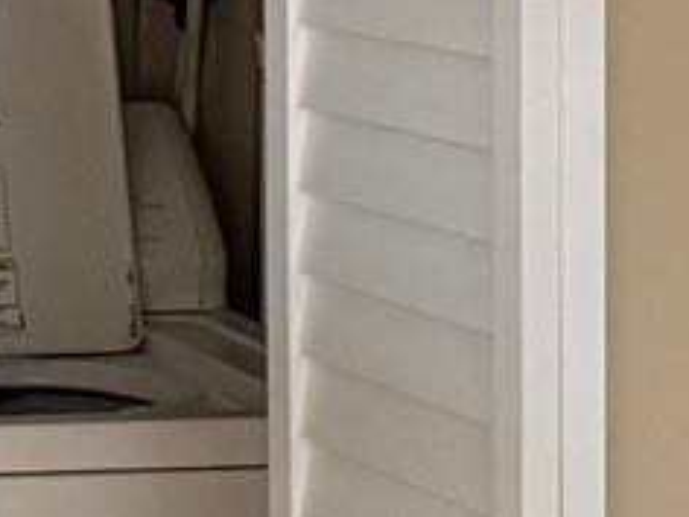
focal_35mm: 163
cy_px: -193
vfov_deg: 8.9
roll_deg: -0.4
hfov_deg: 11.3
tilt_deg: -1.4
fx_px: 3244
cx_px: -549
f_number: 1.78
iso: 640
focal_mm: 6.76
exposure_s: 1/60
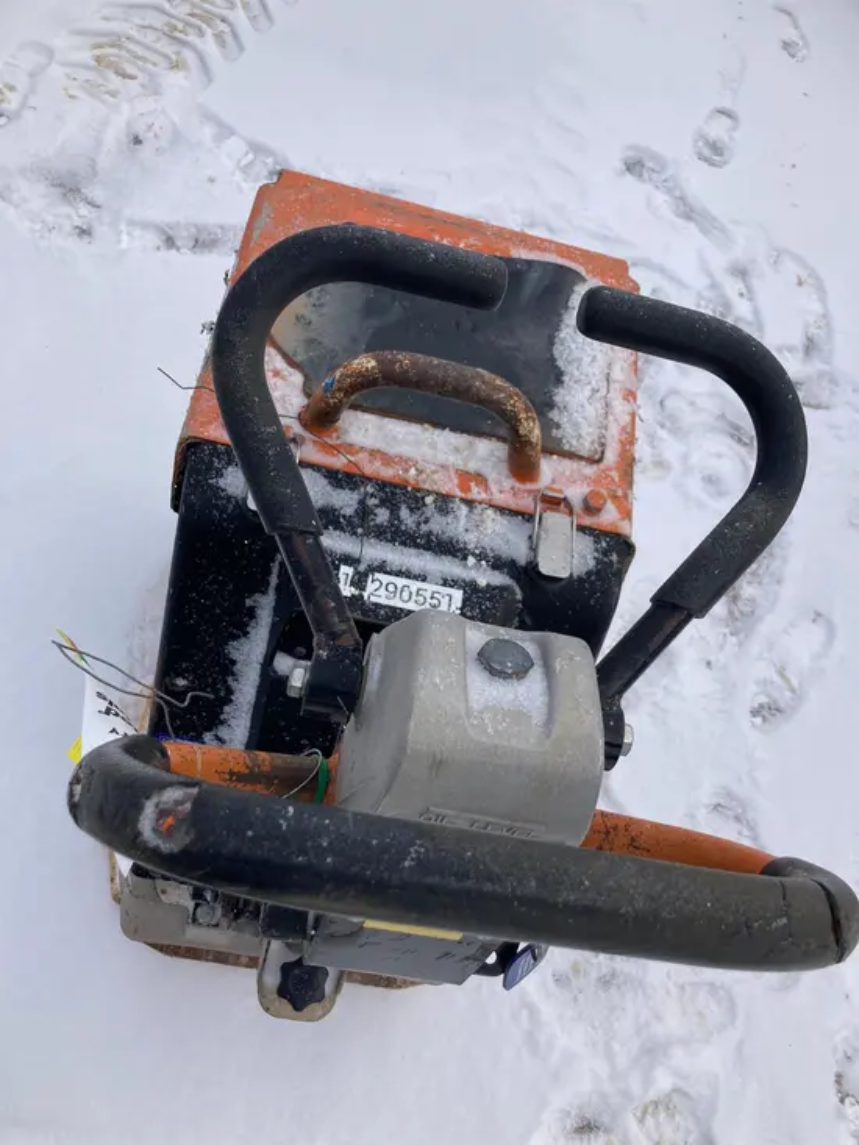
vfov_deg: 63.4
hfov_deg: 49.8
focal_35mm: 28
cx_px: 430
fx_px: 926
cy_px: 572
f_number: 1.8
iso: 20
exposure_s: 1/1297
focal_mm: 3.99
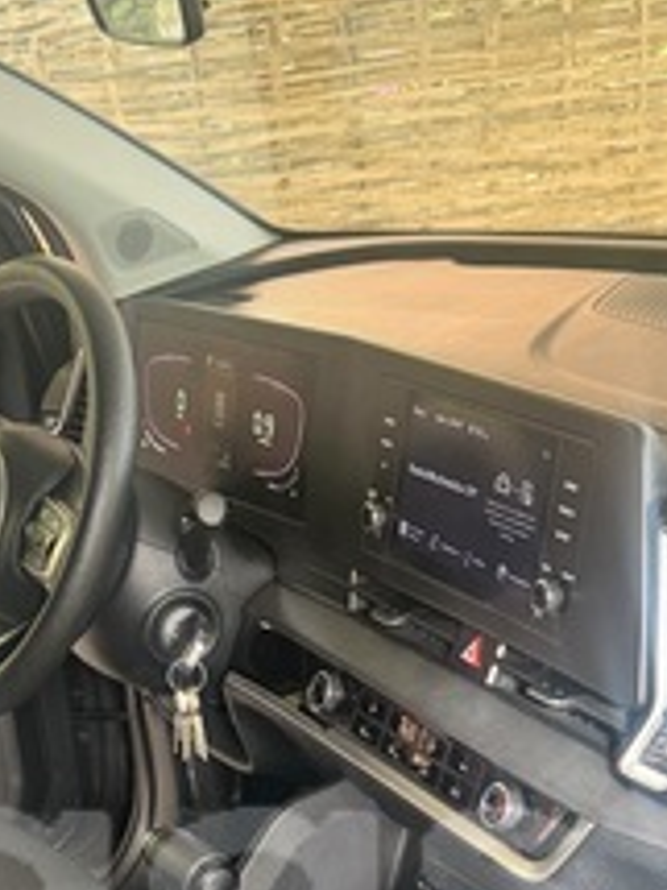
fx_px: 1723
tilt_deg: -26.0
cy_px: 882
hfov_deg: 21.8
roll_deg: +3.8
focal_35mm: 67
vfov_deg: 27.4
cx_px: 220
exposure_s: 1/60
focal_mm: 6.76
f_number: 1.78
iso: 400
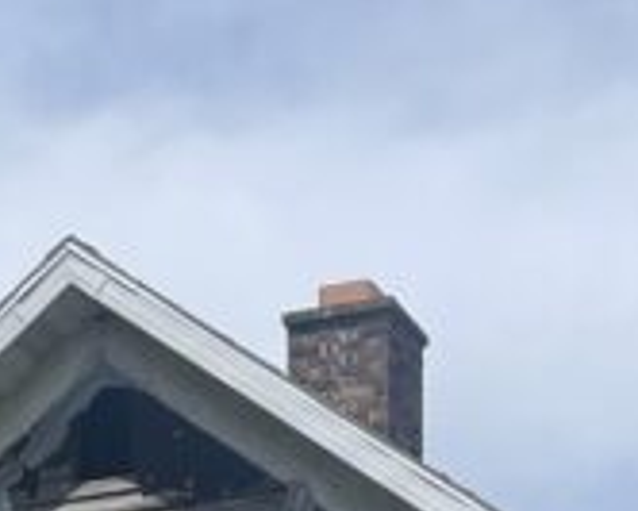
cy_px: 1226
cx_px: 440
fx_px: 3080
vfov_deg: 8.6
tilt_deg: +8.0
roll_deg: +0.4
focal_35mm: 163
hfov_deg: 11.8
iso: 32
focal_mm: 4.2
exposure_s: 1/5556
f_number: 1.6
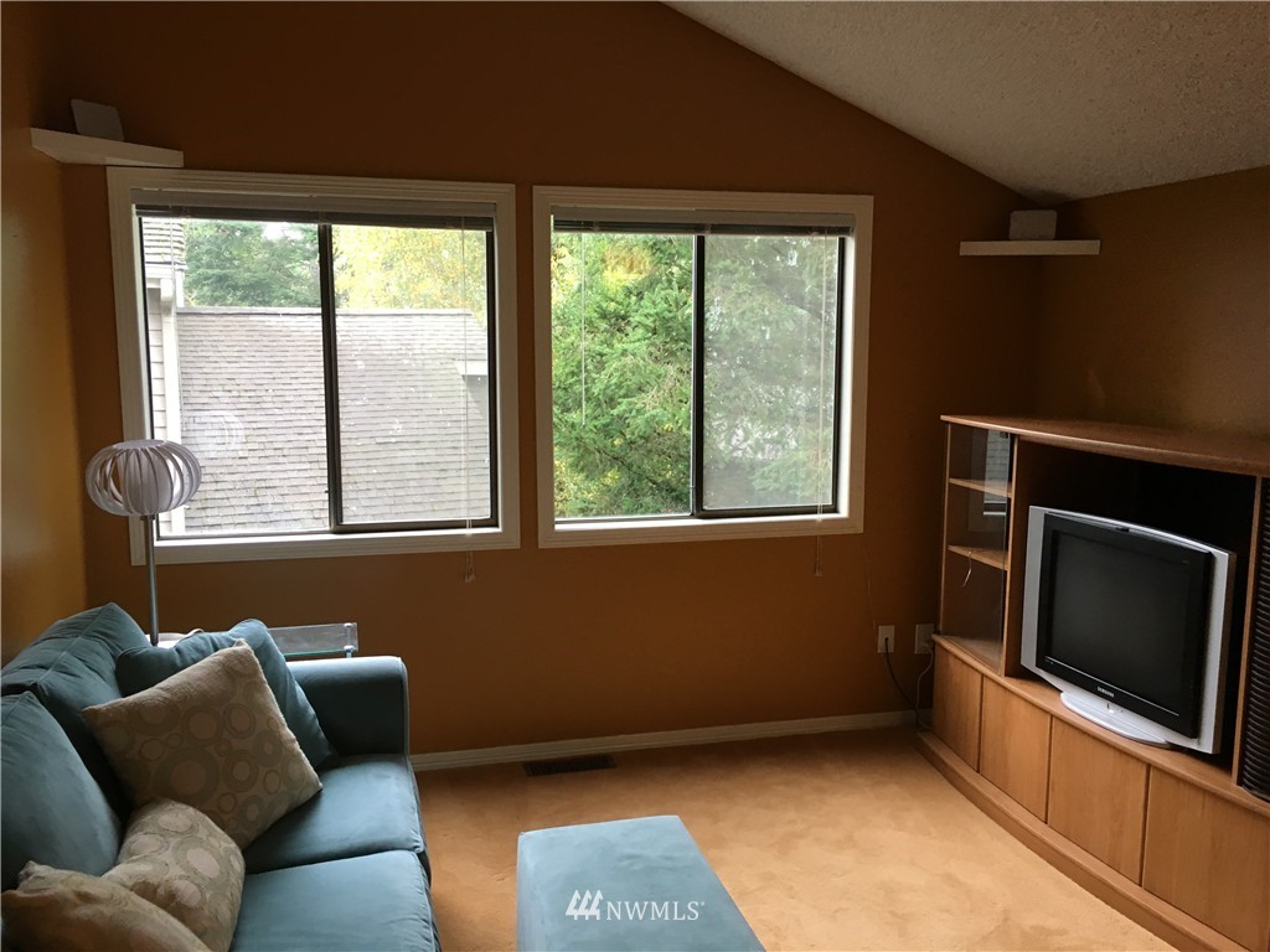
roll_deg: -0.5
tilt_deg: -6.9
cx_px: 635
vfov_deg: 48.2
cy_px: 476
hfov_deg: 61.7
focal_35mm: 29
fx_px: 1064
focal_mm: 4.15
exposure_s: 1/30
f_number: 2.2
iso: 40
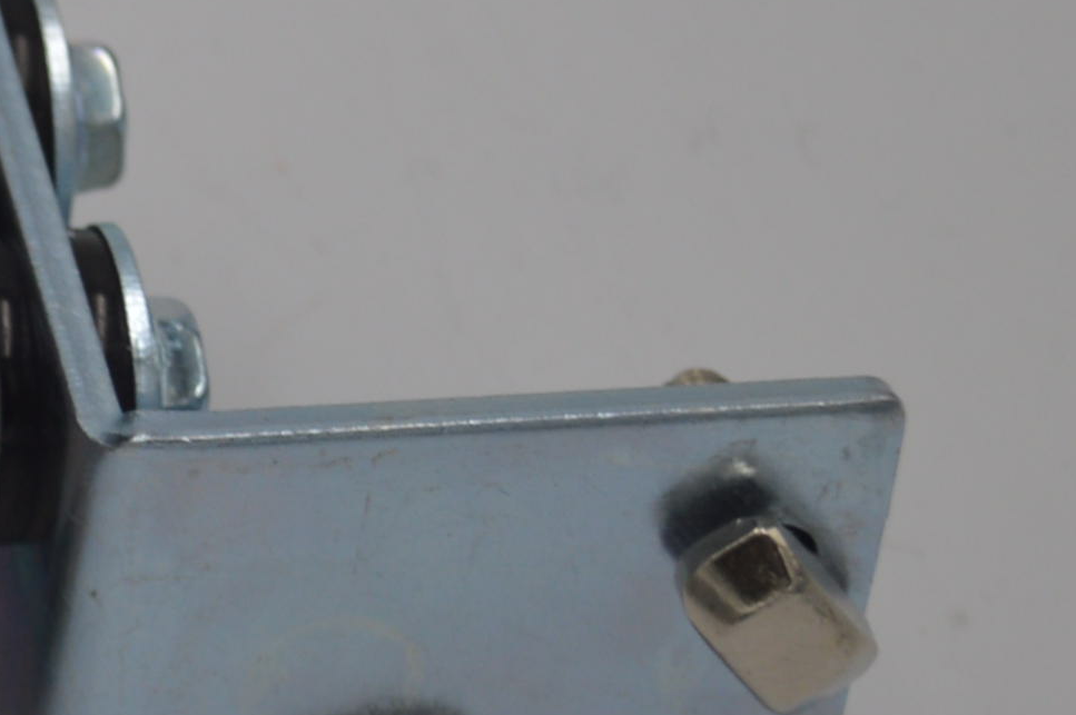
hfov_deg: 7.0
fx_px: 8362
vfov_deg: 4.9
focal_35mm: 280
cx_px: -1271
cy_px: 291
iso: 140
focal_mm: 40
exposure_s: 1/125
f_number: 5.6
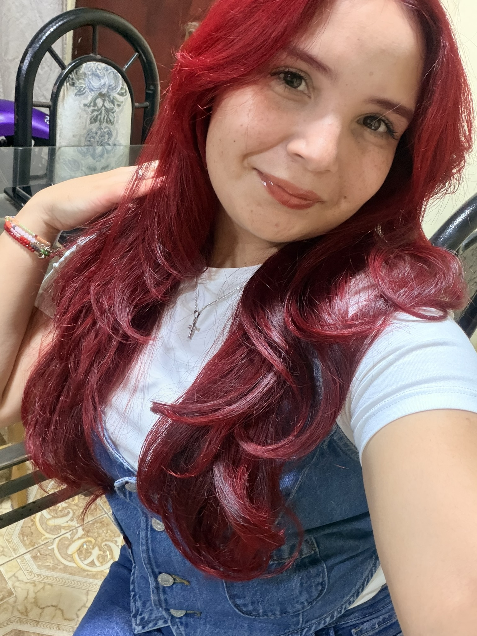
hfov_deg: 46.8
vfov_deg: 60.0
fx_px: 551
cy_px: 318
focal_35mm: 30
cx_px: 238
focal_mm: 2.71
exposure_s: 1/30
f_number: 1.9
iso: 640
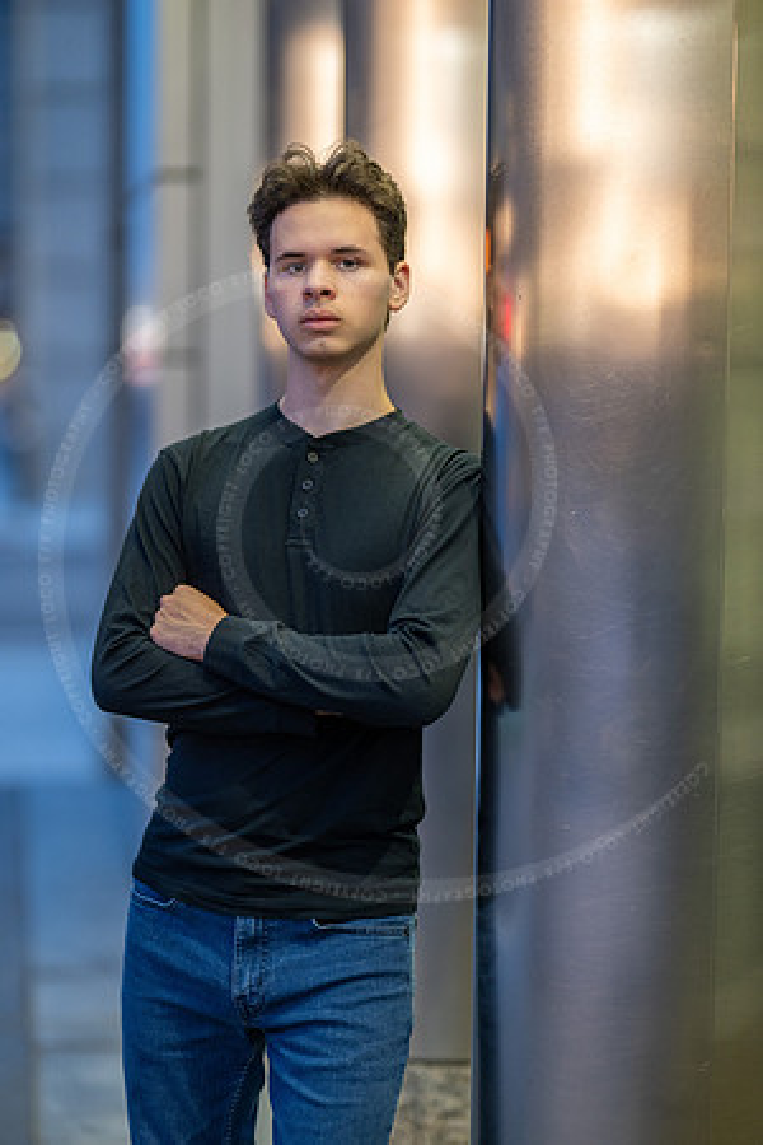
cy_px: 572
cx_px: 382
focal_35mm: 85
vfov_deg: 23.9
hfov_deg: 16.1
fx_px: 2702
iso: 1000
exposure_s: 1/250
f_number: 1.2
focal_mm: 85
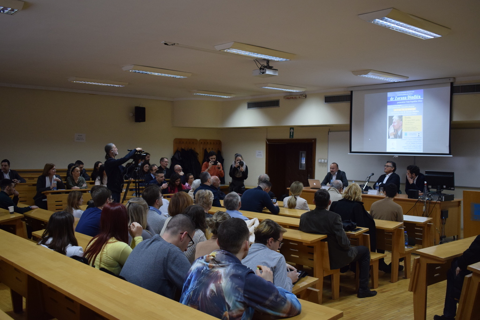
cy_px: 160
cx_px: 240
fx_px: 500
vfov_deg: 35.5
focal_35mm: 38
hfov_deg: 51.3
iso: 900
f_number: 4
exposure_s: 1/60
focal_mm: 25
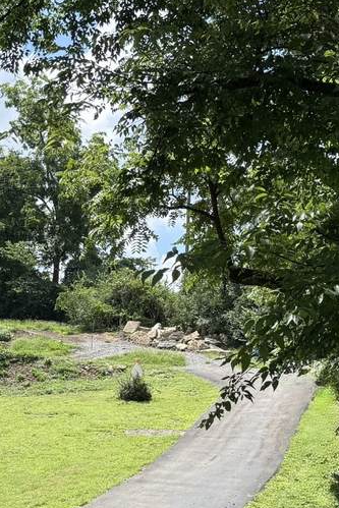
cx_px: 129
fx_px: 903
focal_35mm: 64
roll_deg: -2.4
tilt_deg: +10.4
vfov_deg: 31.3
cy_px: 316
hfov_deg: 21.2
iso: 100
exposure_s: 1/2801
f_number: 1.78
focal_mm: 6.76
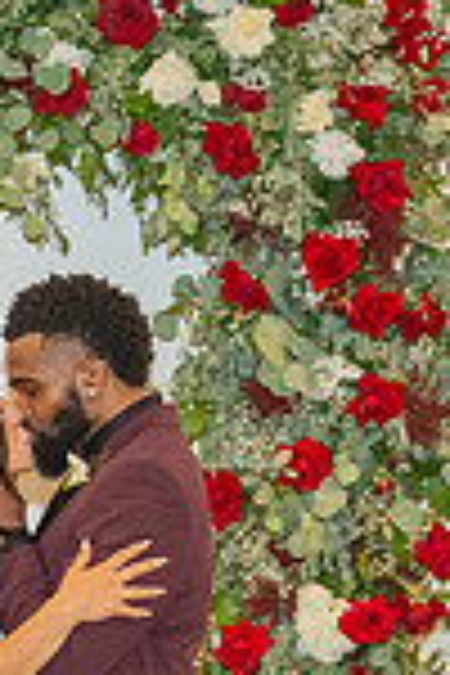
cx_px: -112
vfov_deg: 8.2
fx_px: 4650
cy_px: 837
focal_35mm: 248
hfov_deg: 5.5
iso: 1250
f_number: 3.5
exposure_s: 1/200
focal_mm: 55
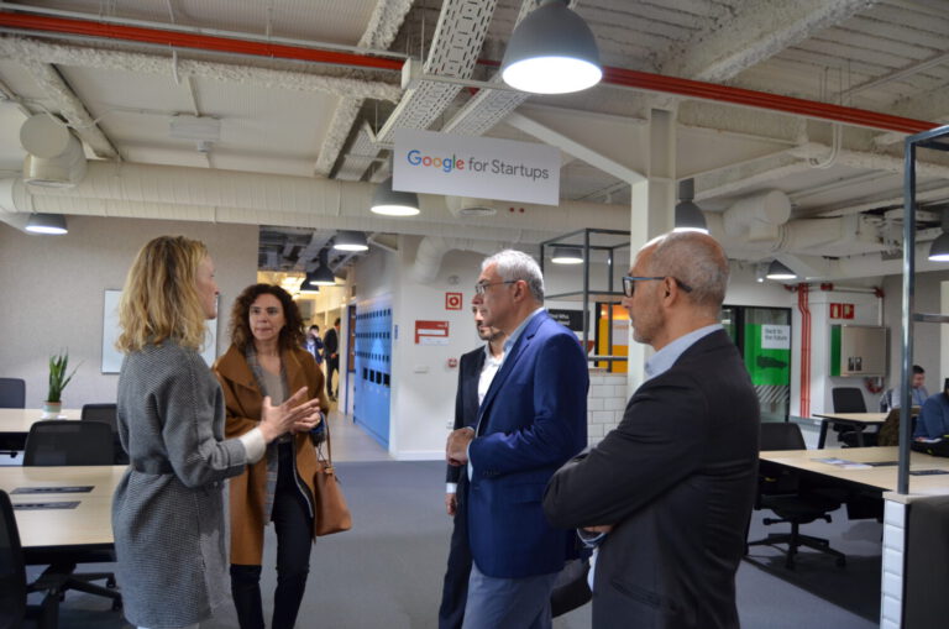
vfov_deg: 47.8
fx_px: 710
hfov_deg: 67.5
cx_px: 474
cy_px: 314
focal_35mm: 27
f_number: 4
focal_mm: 18
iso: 500
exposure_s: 1/60
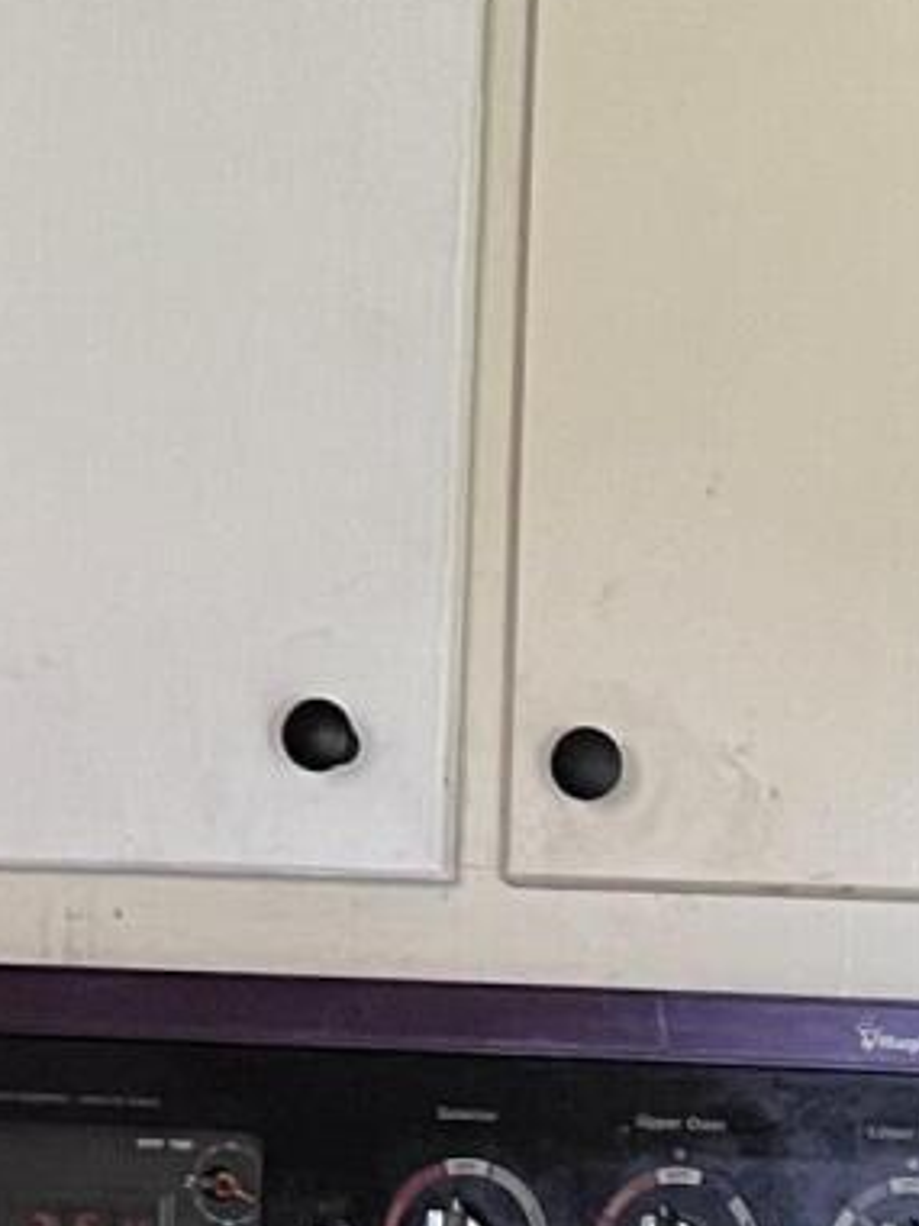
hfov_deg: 10.2
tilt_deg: -2.6
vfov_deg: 13.7
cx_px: 1654
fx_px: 4850
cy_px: 1733
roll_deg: -2.8
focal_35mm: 137
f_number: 1.5
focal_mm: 5.7
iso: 400
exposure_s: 1/60
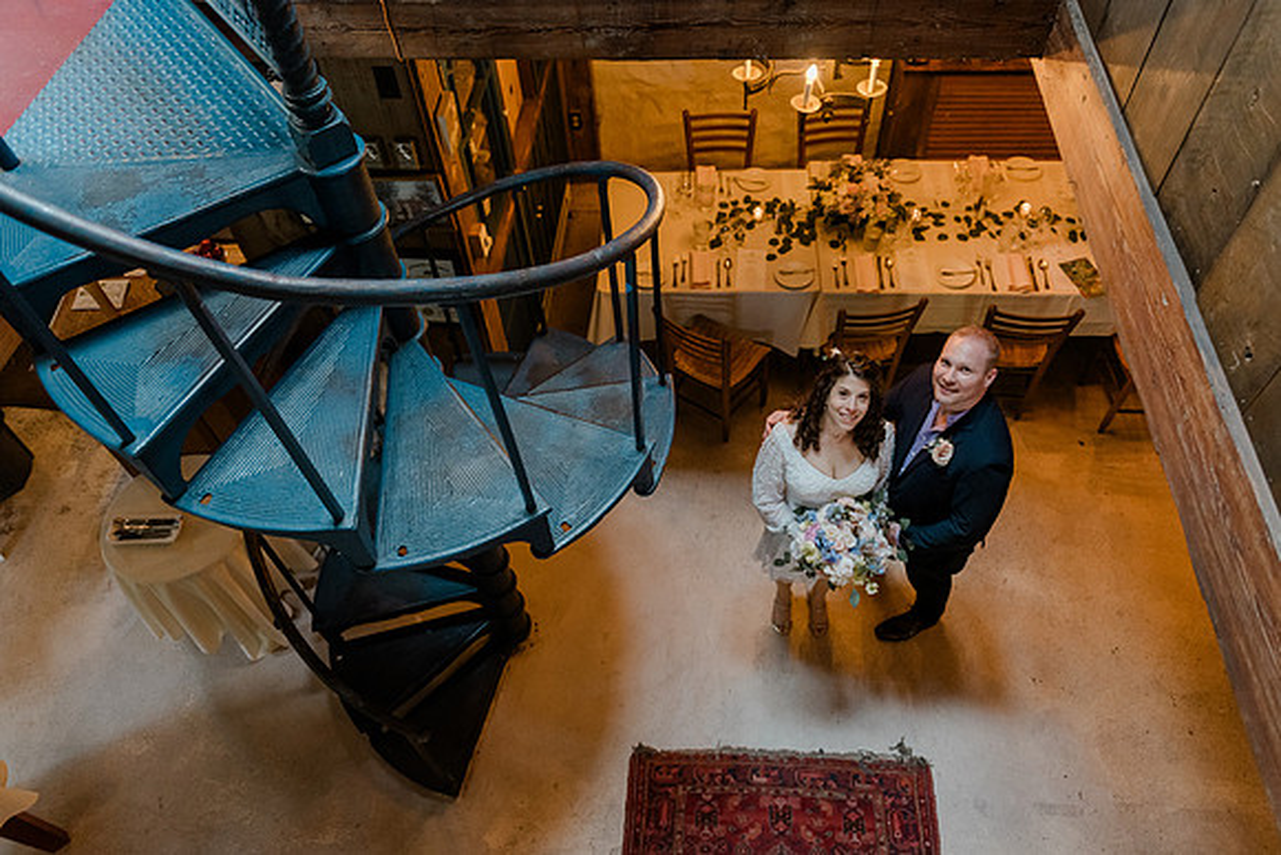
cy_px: 431
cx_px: 652
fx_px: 901
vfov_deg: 50.7
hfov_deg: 70.8
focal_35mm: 25
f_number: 2.8
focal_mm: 24
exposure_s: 1/100
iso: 2000
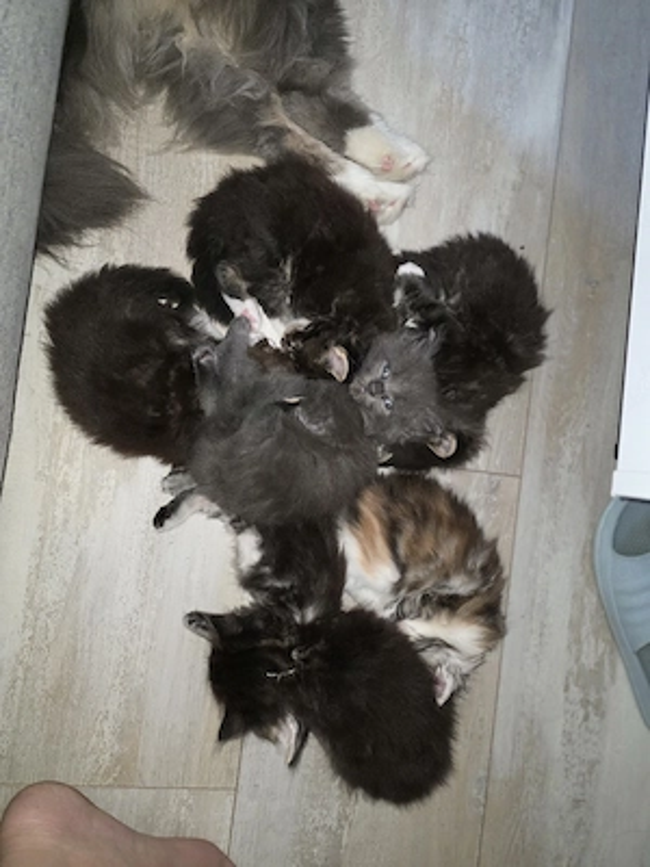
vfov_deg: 73.9
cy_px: 434
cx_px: 325
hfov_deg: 58.9
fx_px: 576
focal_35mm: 23
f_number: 1.7
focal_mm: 6.3
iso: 1000
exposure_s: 1/101
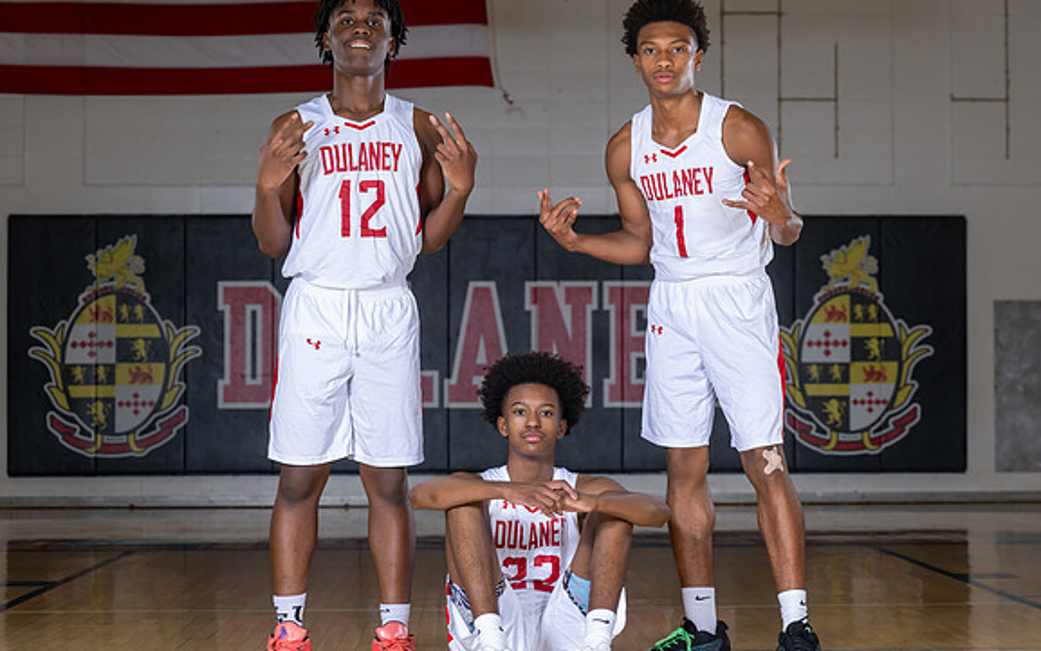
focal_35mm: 89
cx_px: 608
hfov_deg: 23.3
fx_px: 2526
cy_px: 290
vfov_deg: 14.7
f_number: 5
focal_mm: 70
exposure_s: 1/160
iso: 400
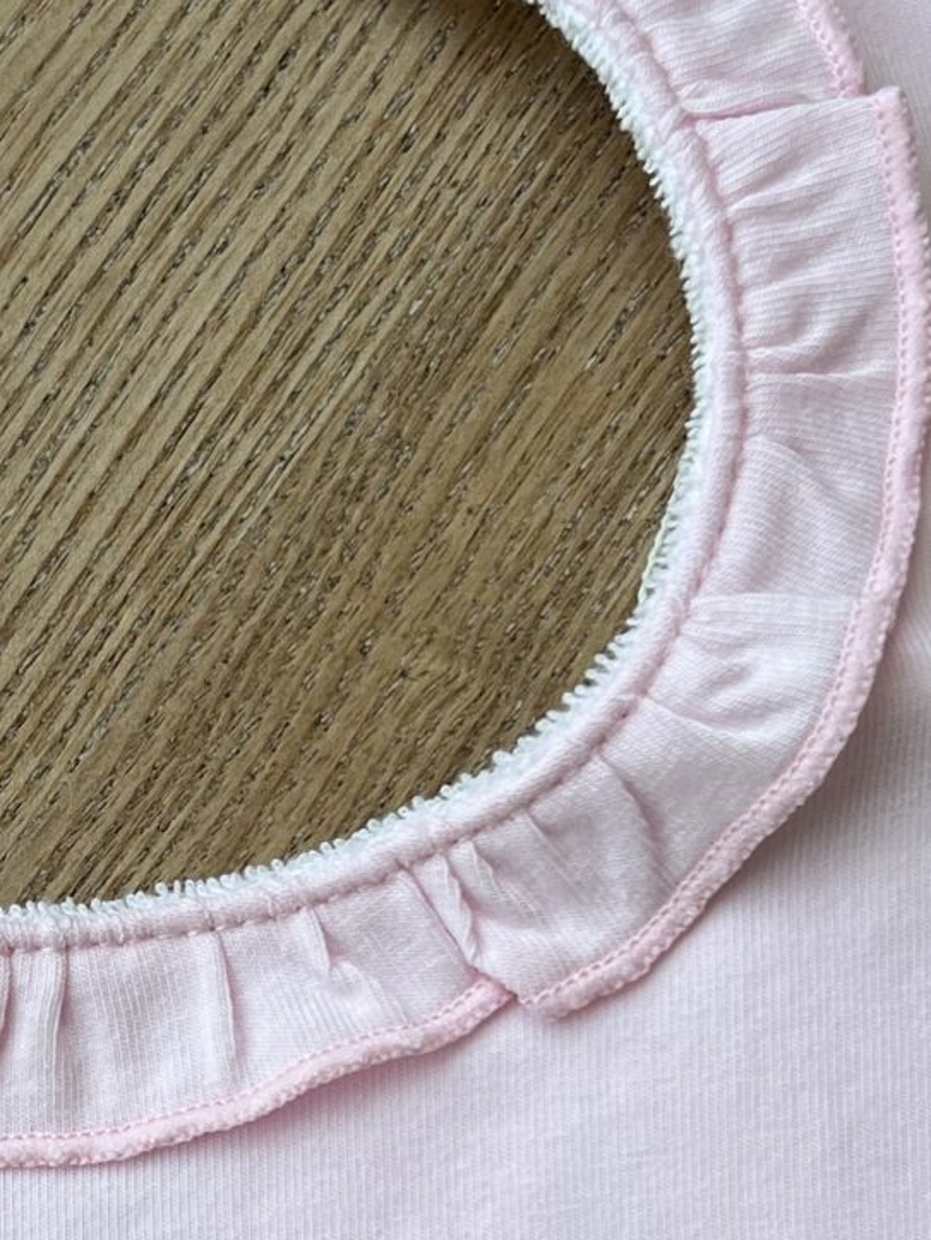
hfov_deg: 15.8
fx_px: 3296
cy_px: 1026
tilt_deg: -85.9
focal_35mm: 92
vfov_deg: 21.0
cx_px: 39
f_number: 1.5
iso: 50
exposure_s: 1/949
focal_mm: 5.7
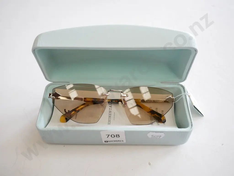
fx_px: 243
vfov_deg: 39.7
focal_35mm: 36
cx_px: 117
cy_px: 88
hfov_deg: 51.4
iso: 800
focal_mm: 18
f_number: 3.9
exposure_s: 1/60
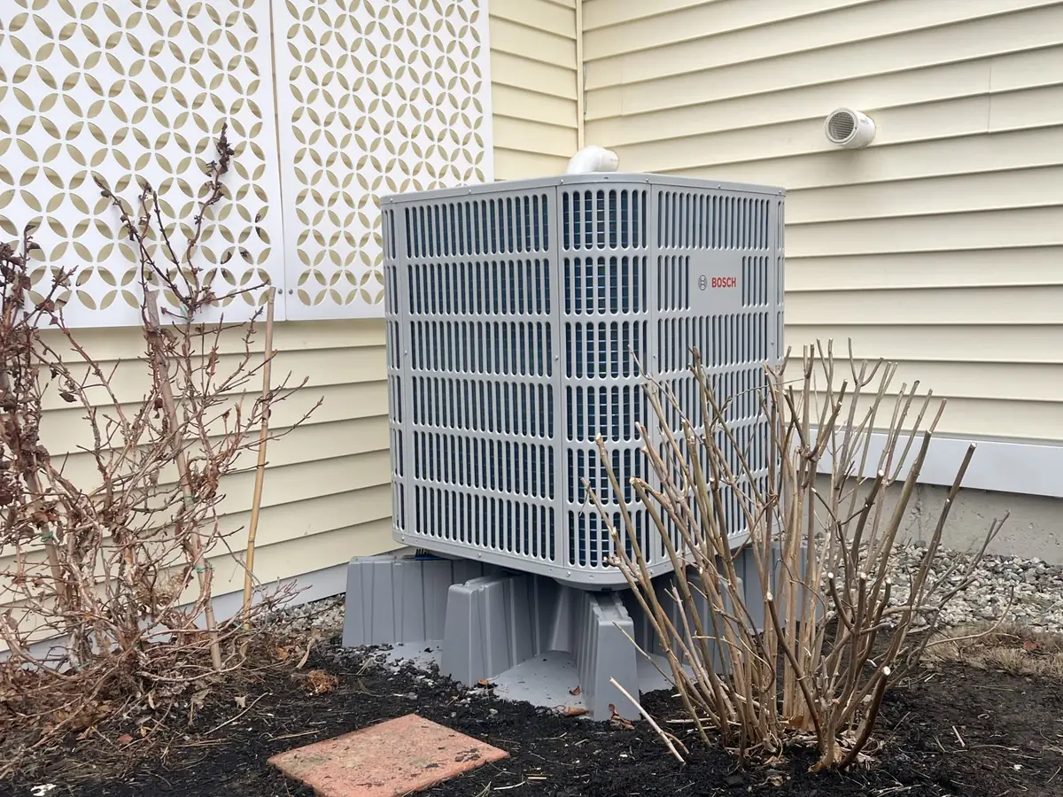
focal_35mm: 26
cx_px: 532
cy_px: 398
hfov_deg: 67.3
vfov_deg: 53.1
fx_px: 798
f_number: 1.6
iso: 32
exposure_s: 1/409
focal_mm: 5.1
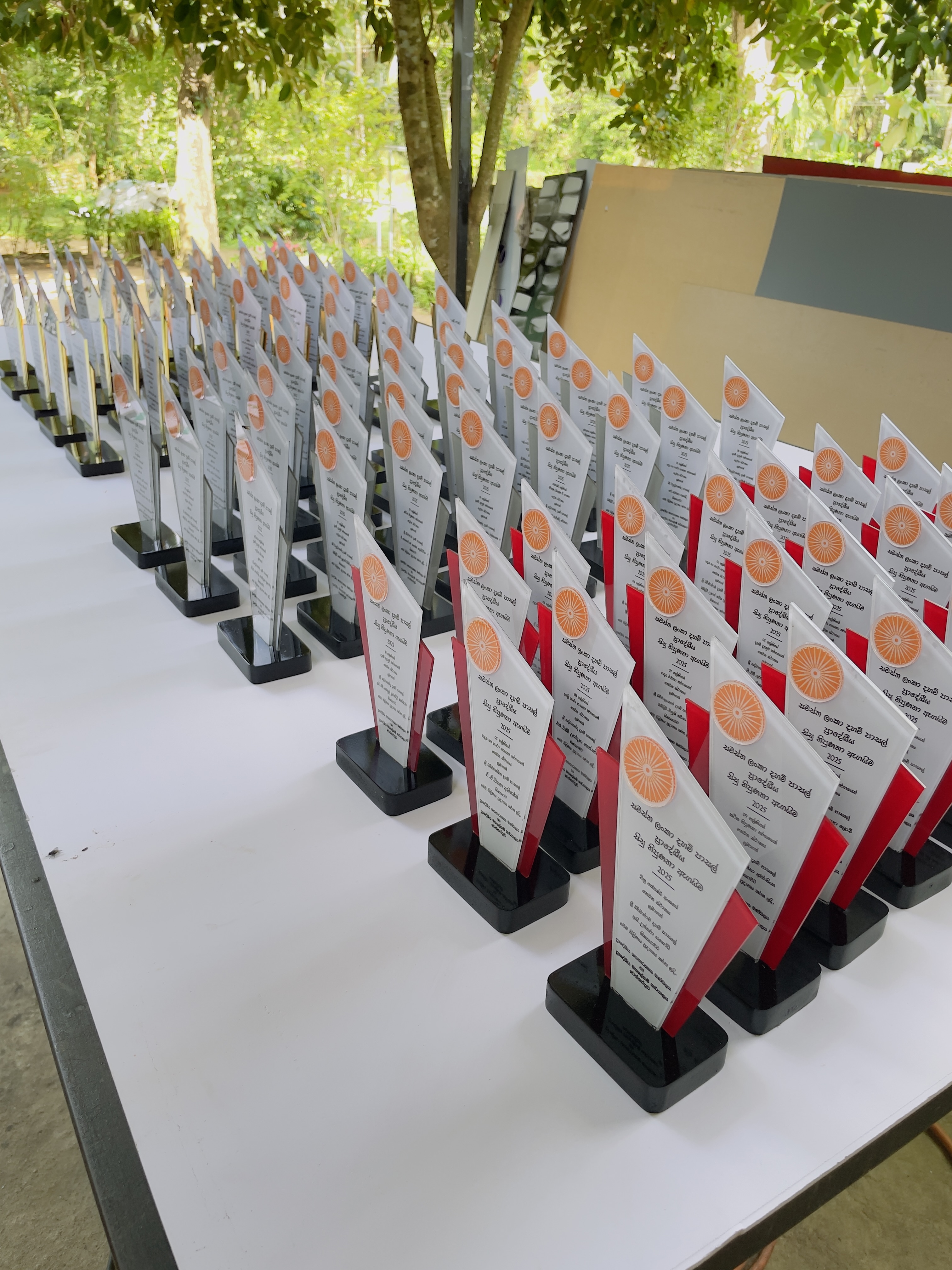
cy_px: 635
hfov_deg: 53.1
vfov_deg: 67.3
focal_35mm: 26
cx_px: 476
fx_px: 953
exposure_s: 1/121
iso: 50
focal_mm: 4.2
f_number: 1.6
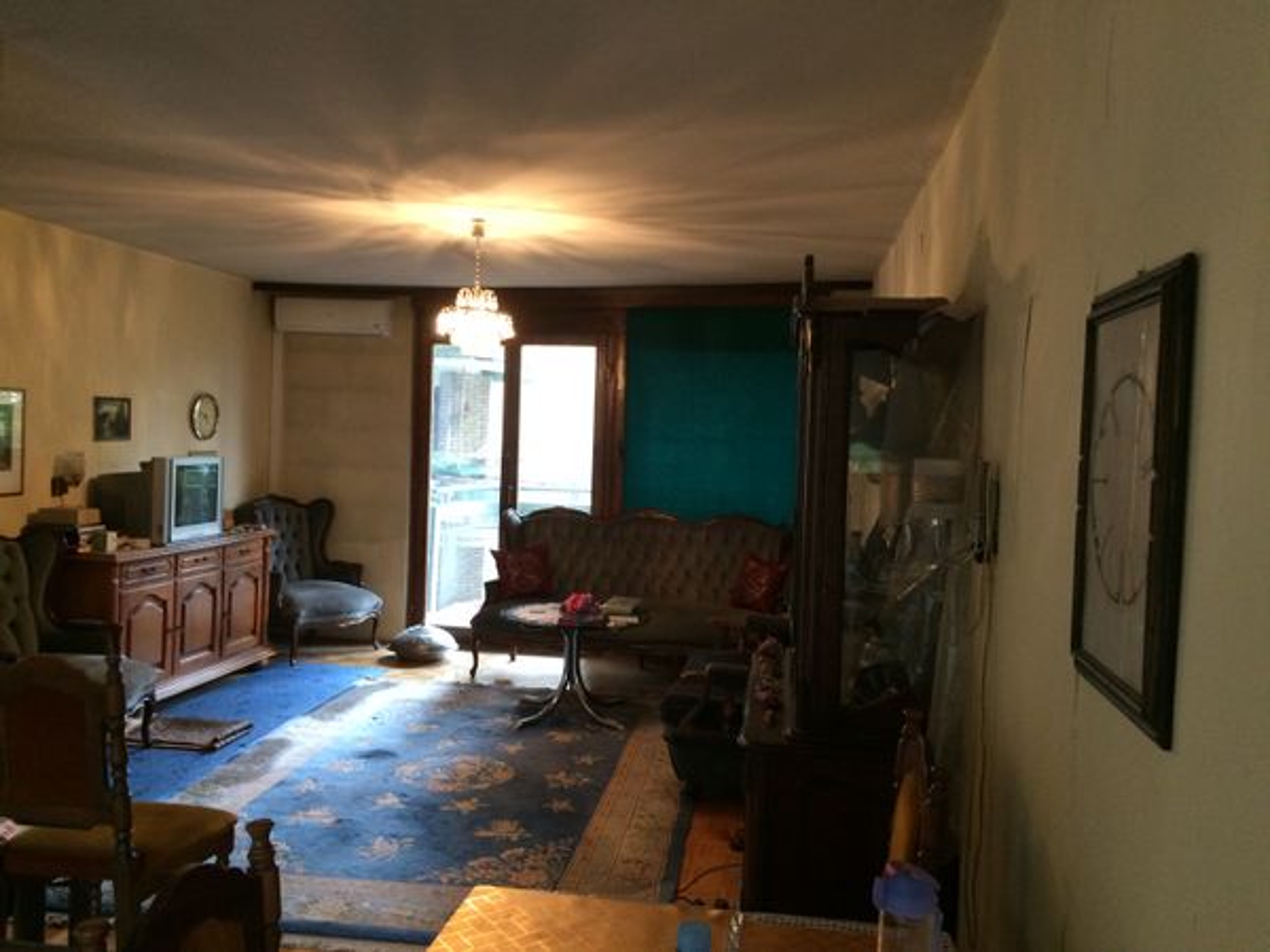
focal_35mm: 29
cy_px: 476
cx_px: 635
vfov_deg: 48.2
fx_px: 1064
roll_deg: -1.1
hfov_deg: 61.7
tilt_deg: -3.9
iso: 250
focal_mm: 4.15
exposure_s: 1/25
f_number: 2.2
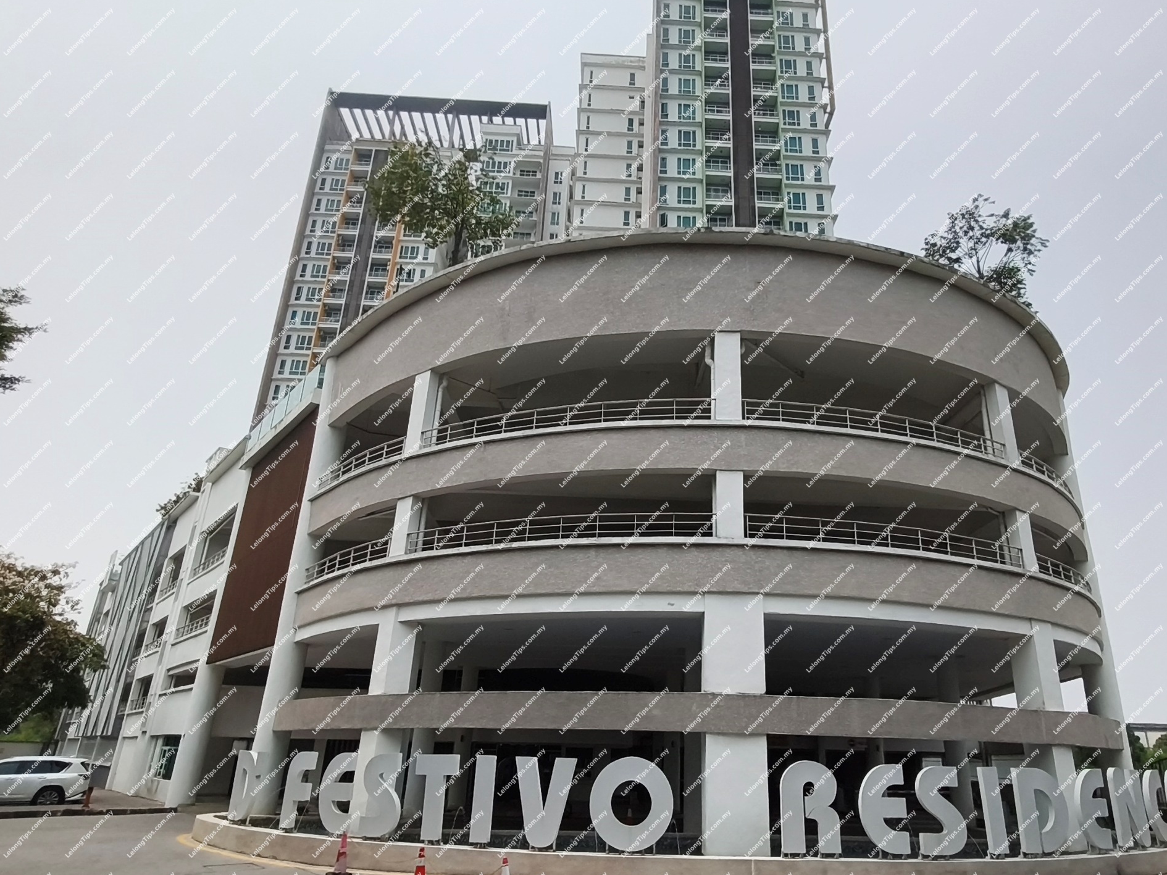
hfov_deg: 84.6
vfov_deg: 68.3
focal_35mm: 19
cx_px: 550
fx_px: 641
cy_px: 370
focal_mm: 1.67
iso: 50
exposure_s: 1/4014
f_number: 2.2
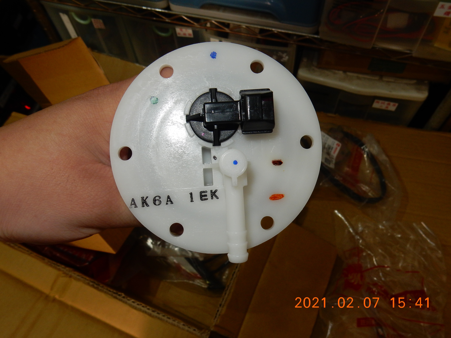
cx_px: 226
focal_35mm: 30
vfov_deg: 46.8
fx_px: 391
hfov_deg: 60.0
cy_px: 169
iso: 200
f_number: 4
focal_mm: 5.4
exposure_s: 1/30
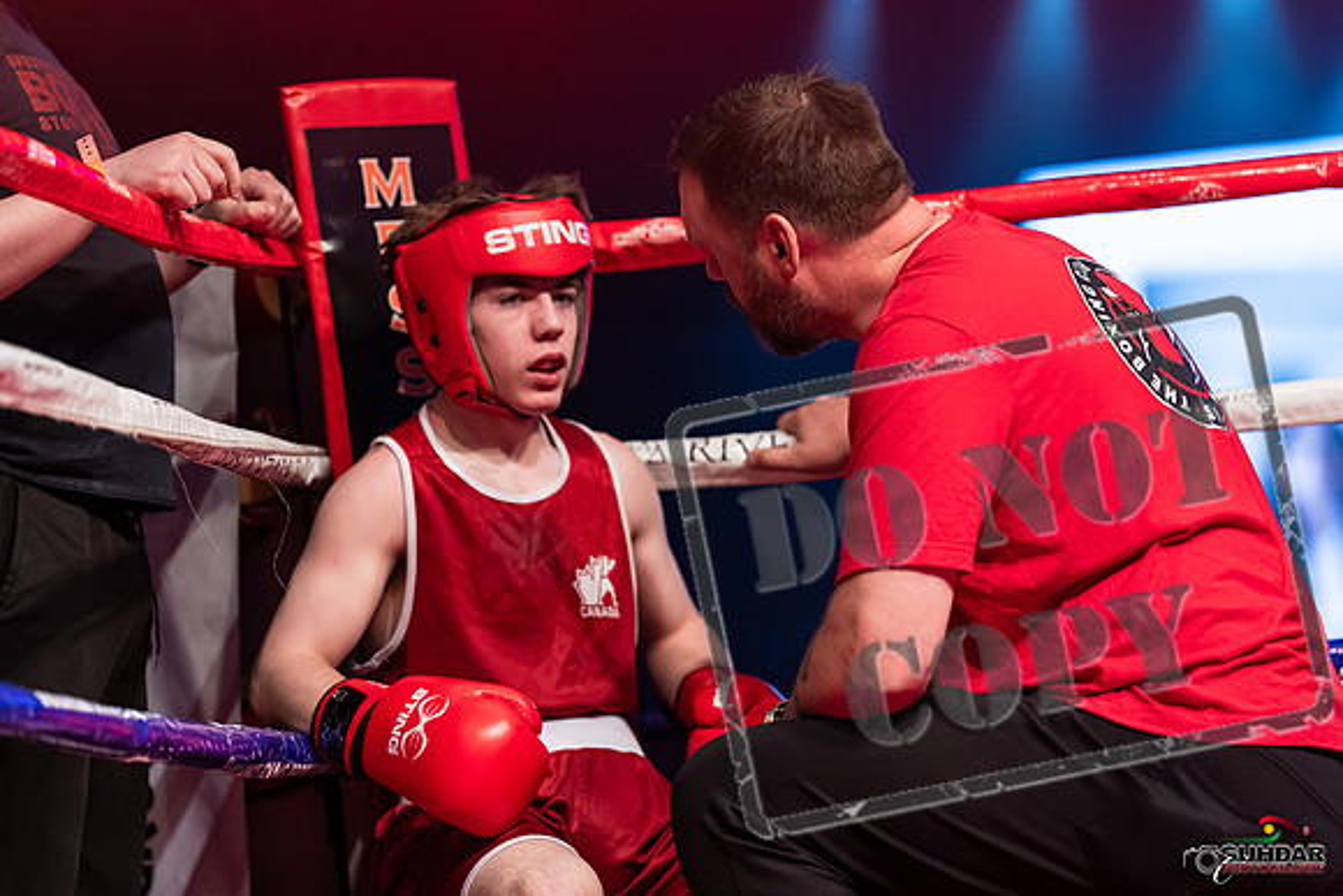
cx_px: 672
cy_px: 448
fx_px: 5597
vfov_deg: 9.2
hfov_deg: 13.7
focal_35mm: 150
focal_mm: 150
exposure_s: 1/1000
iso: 3200
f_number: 2.5
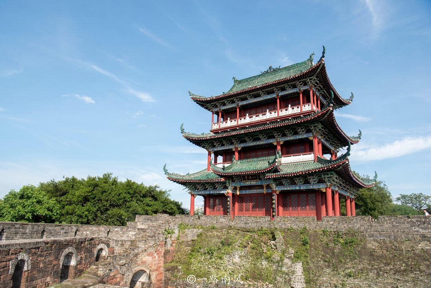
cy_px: 144
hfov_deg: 73.7
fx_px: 287
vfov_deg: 53.2
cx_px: 216
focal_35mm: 24
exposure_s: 1/100
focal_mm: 24
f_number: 16
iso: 160
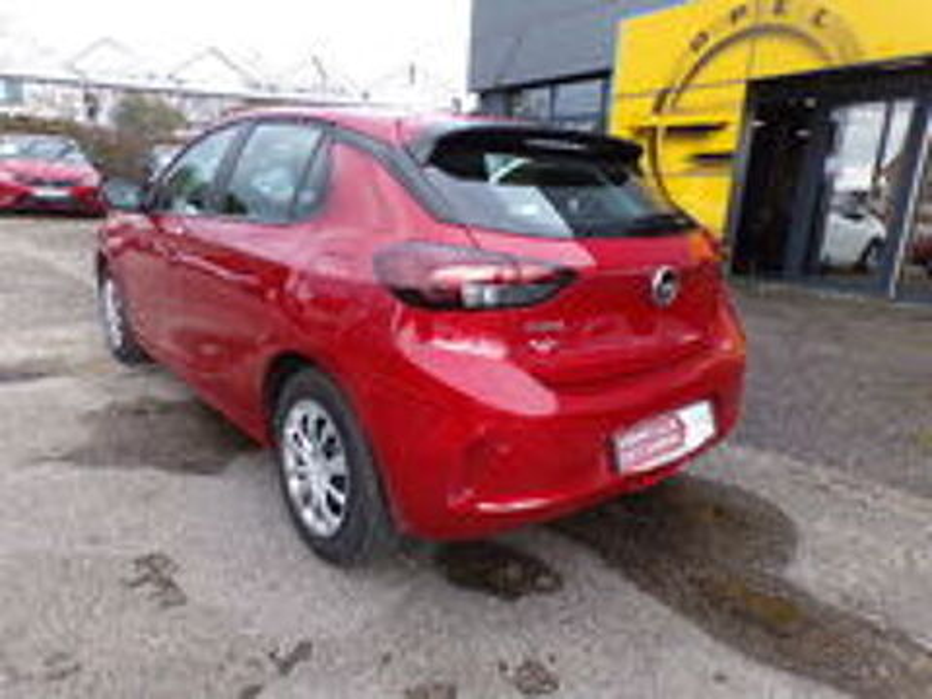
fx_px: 646
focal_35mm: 24
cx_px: 466
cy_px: 350
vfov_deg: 56.8
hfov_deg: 71.6
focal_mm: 4.3
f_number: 4.3
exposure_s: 1/120
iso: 80
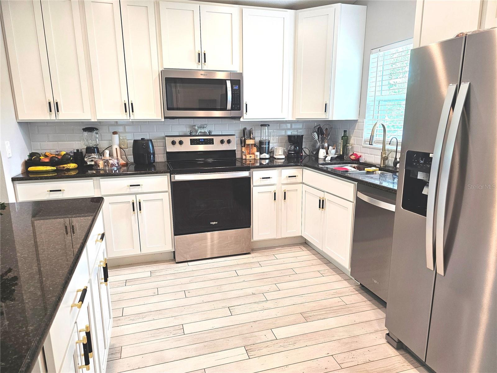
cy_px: 186
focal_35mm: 23
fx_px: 330
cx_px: 248
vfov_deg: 58.9
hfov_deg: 73.9
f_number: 1.7
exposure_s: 1/120
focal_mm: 6.3
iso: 250
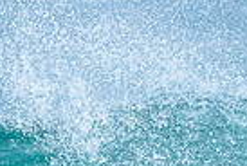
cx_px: 188
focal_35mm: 4024
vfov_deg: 0.3
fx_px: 27669
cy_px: 314
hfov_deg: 0.5
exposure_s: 1/3200
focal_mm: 800
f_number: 6.3
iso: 2800
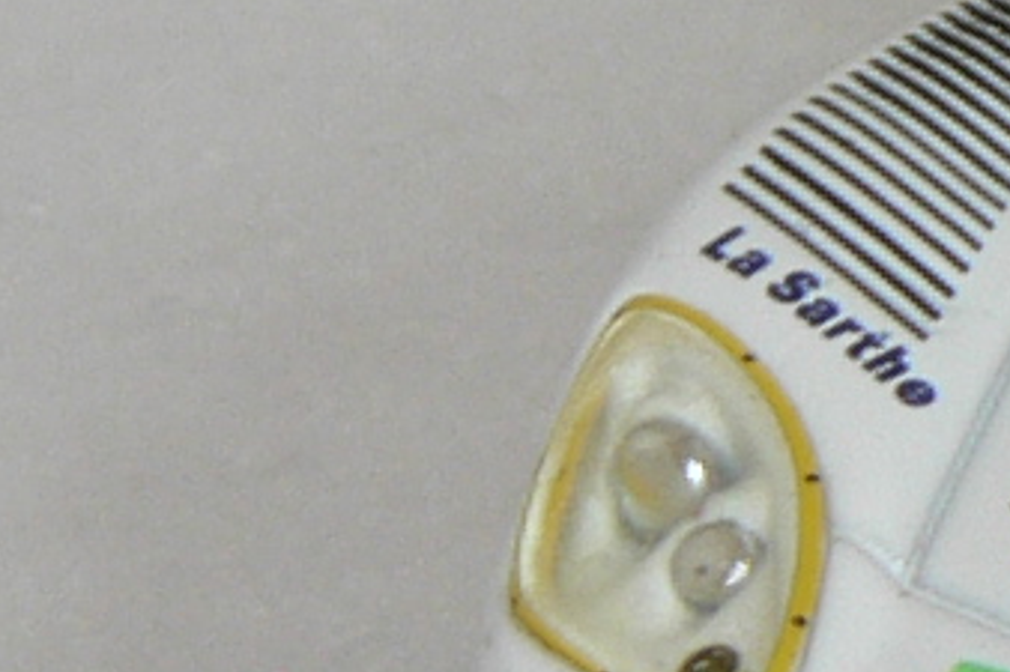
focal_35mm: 1158
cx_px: 2289
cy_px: -57
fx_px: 32471
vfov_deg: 1.2
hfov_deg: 1.8
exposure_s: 1/60
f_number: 3.2
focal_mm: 24.6
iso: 80
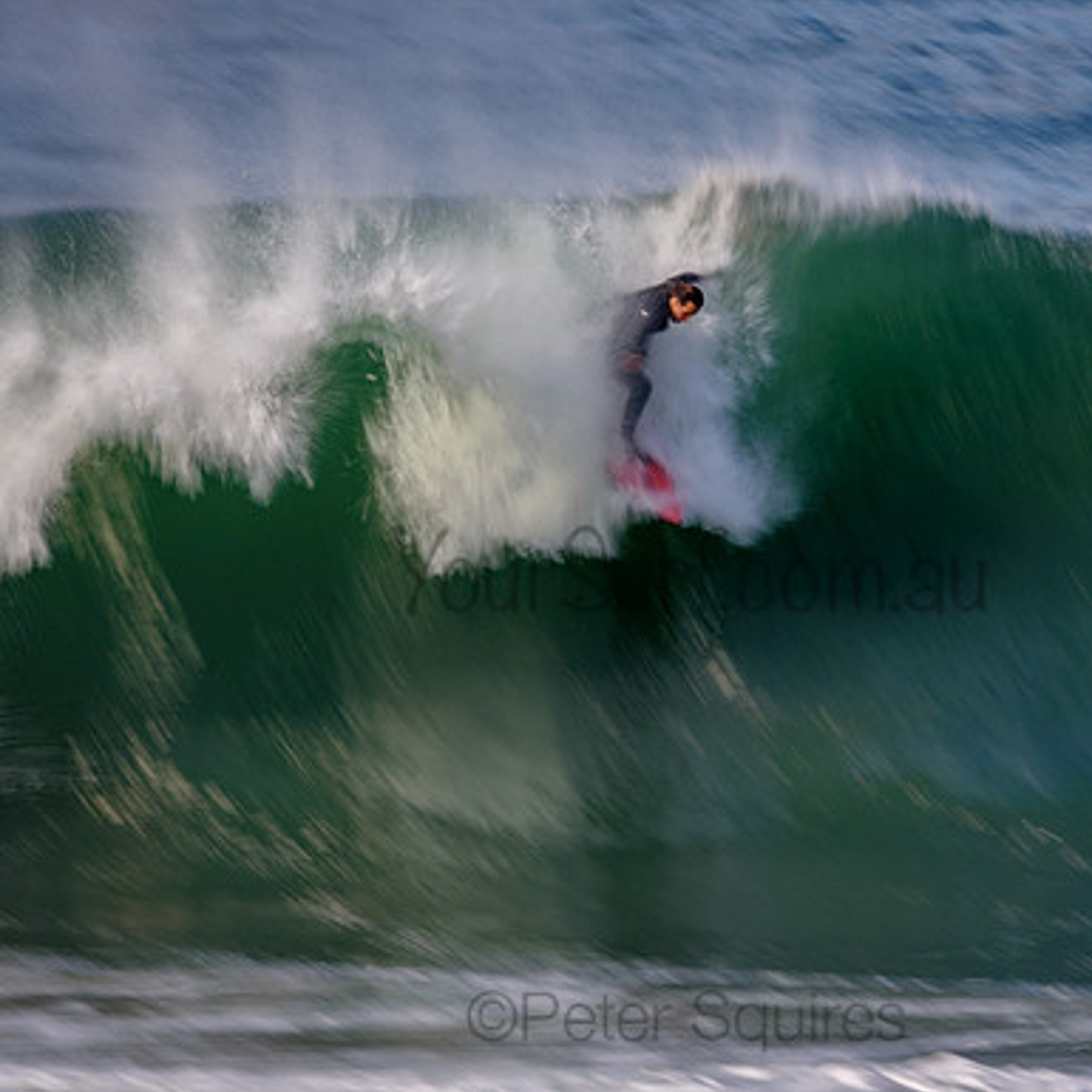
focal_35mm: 846
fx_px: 30194
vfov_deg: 2.1
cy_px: 546
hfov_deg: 2.1
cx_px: 686
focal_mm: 440
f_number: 18
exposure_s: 1/20
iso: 100
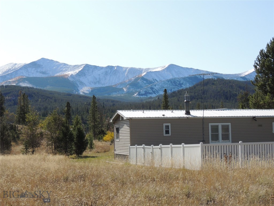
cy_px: 103
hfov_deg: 27.8
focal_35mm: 70
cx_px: 137
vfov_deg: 21.0
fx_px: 554
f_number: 3.9
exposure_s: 1/800
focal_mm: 12.4
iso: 100
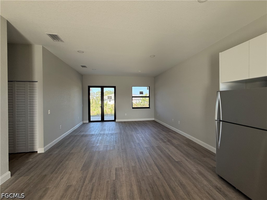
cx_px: 134
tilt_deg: -0.2
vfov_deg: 85.7
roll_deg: +0.6
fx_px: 108
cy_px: 100
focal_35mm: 14
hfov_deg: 102.1
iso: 80
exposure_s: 1/99
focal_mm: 2.22
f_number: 2.2
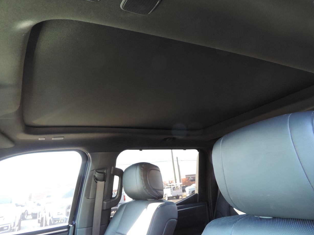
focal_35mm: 25
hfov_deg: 69.4
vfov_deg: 54.9
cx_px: 152
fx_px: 227
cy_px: 122
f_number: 3
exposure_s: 1/30
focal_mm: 4.3
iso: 280
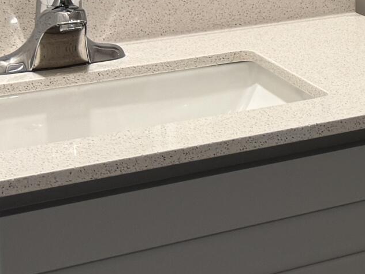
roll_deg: +0.7
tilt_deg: -2.9
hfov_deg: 14.2
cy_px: -161
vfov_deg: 12.3
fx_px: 1202
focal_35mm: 114
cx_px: 755
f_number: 1.78
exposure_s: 1/60
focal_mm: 6.76
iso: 125
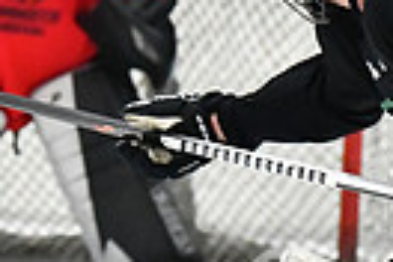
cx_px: -399
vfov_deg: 1.7
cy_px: 162
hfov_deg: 2.5
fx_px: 9008
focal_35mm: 825
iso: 6400
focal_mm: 125
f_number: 2.8
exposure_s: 1/1600
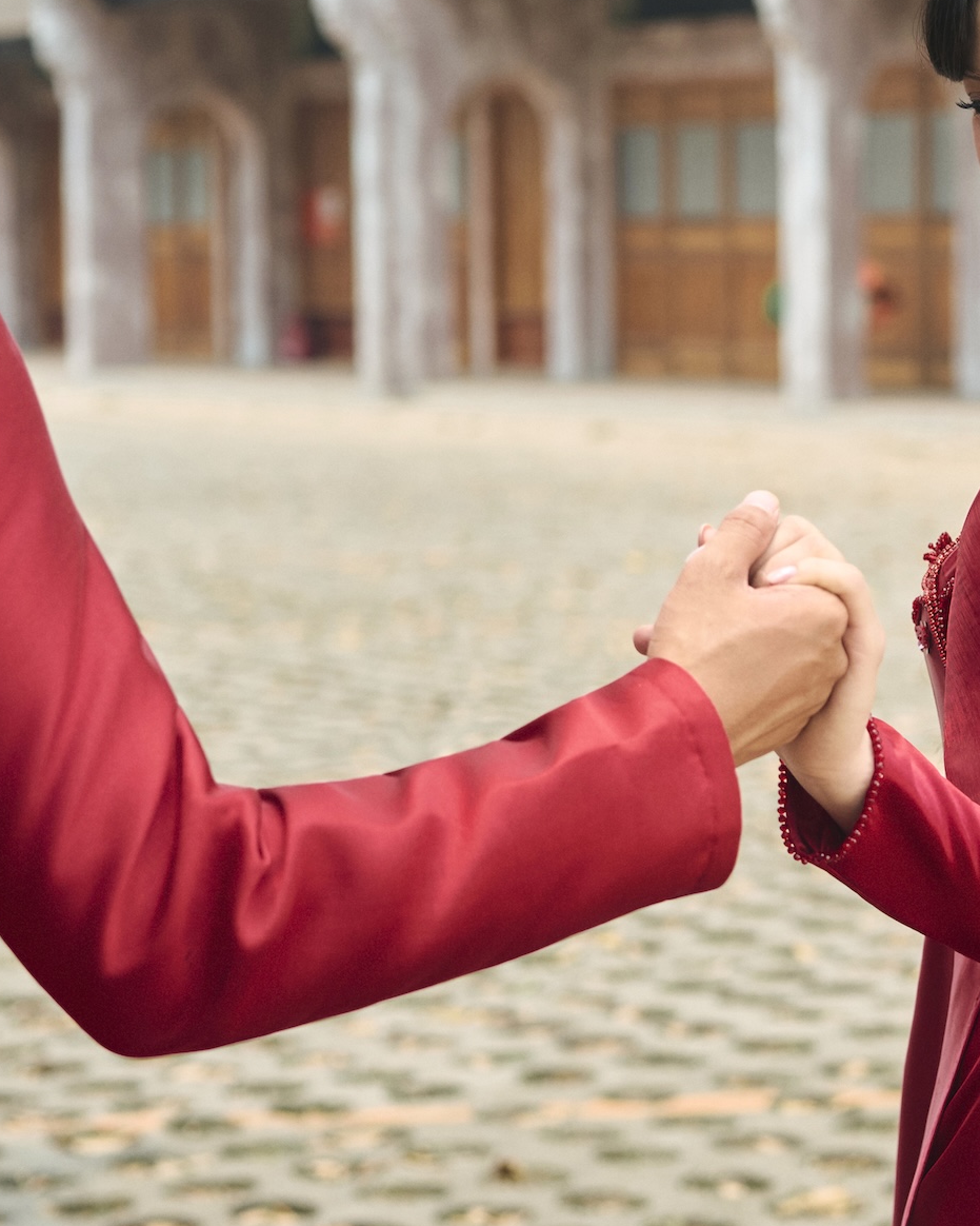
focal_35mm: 120
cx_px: 734
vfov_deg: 16.0
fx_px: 4351
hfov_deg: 12.8
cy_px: 668
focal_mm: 55
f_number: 3.5
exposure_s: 1/2500
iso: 500
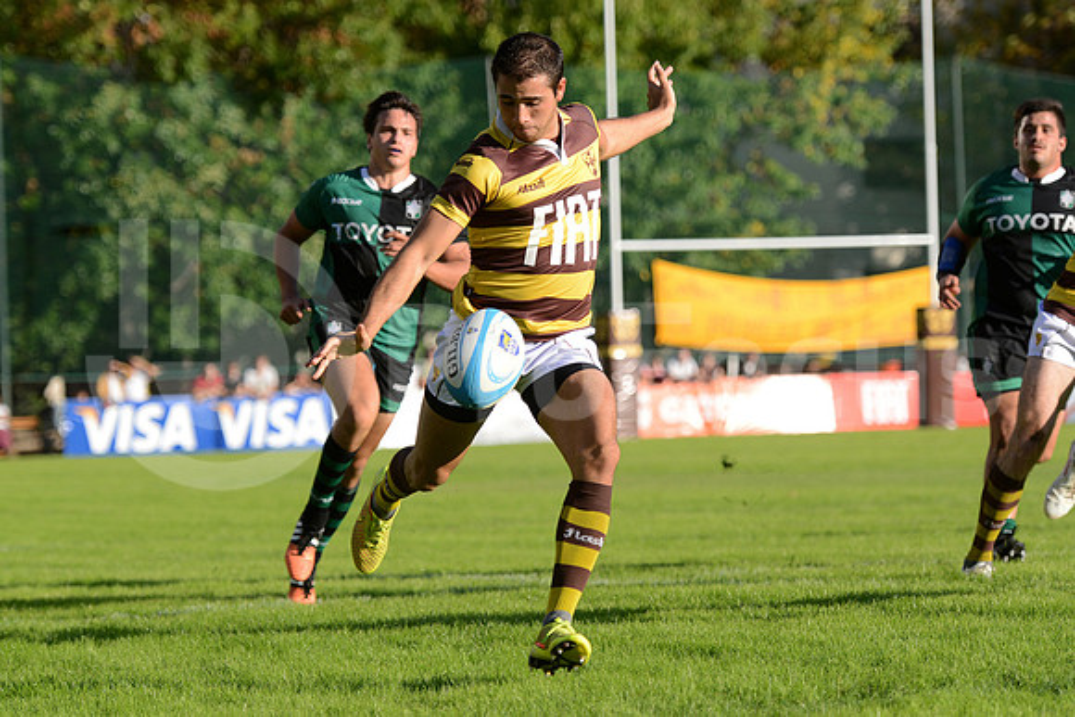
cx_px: 538
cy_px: 358
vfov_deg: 9.5
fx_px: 4331
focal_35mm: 145
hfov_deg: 14.2
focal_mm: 145
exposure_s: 1/1600
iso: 500
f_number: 4
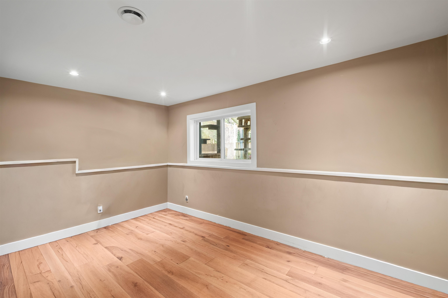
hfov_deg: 100.4
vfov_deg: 77.3
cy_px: 149
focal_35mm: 15
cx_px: 224
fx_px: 187
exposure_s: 1/1.25
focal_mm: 10
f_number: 8
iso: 400
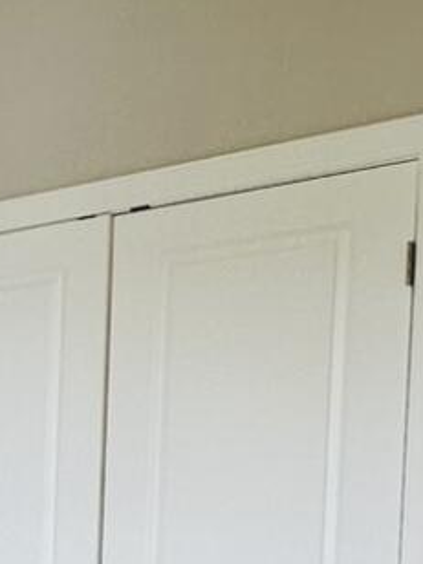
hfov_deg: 14.0
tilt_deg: -3.3
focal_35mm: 91
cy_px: 613
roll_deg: -1.8
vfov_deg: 20.6
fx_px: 1483
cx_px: -385
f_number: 2.2
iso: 160
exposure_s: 1/120
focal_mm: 2.22
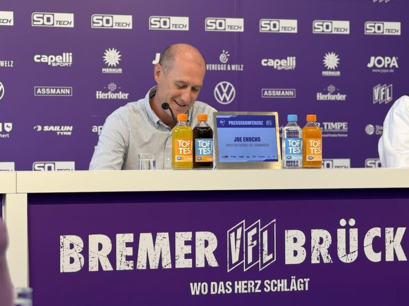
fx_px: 1418
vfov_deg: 12.3
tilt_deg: -0.1
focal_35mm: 120
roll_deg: +0.5
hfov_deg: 16.4
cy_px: 153
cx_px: 204
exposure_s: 1/100
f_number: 2.8
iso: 100
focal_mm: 15.66
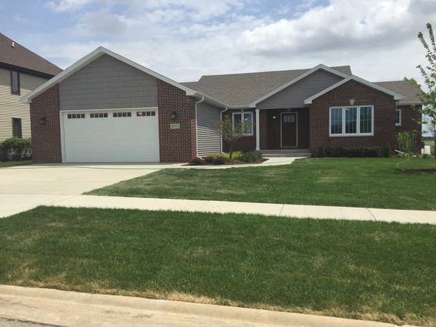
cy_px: 164
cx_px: 218
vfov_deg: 48.2
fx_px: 365
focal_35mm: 29
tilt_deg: -2.8
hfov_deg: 61.7
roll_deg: +0.6
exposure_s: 1/3300
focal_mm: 4.15
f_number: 2.2
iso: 32
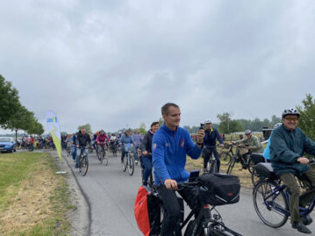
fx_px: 264
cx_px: 146
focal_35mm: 29
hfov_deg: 61.6
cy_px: 125
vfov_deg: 48.2
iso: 32
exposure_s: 1/1961
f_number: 1.8
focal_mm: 4.2
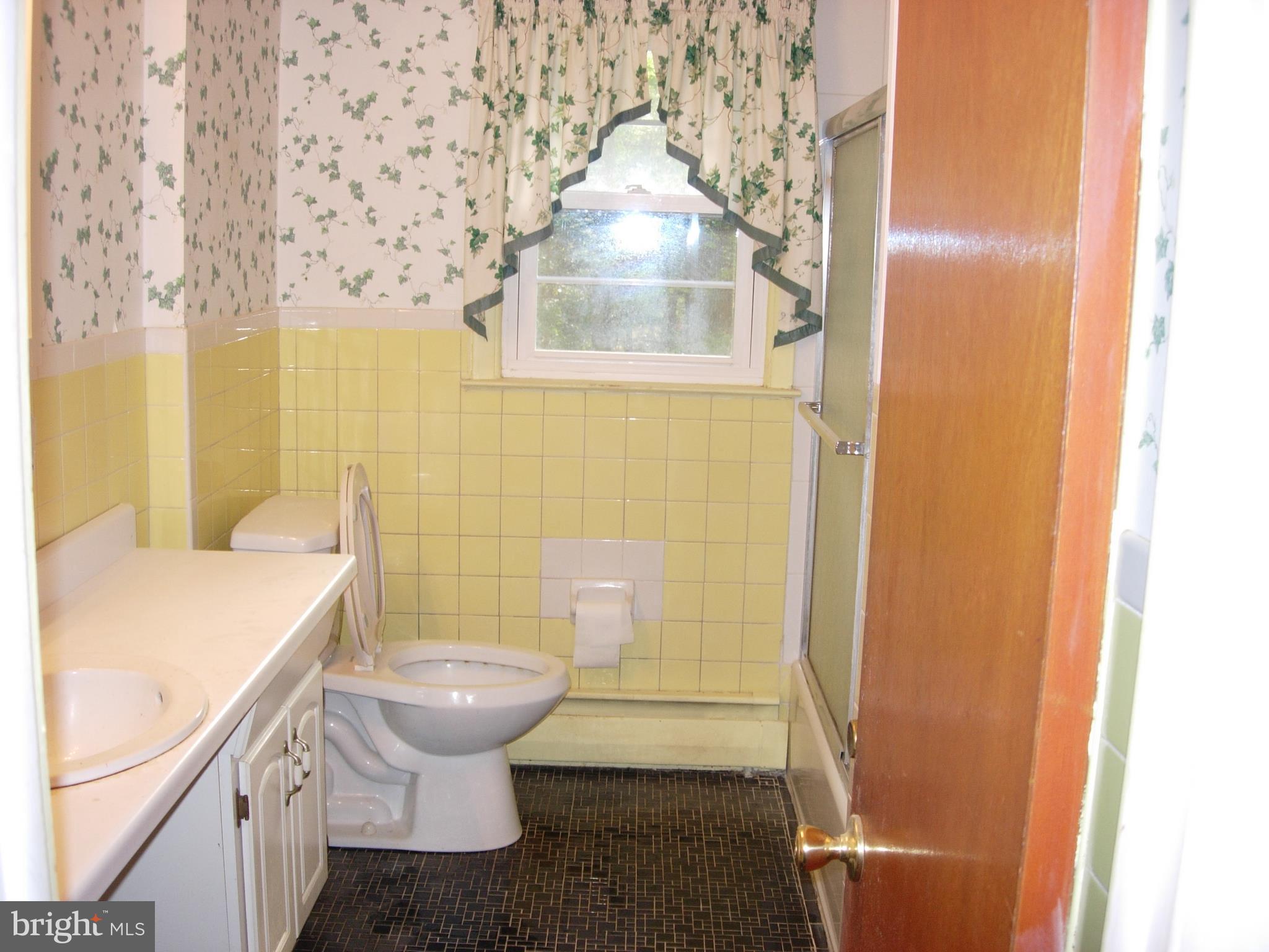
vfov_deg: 37.7
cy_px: 476
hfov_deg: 49.0
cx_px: 634
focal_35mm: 38
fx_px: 1393
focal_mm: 7.8
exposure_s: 1/32
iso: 79
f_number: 2.8
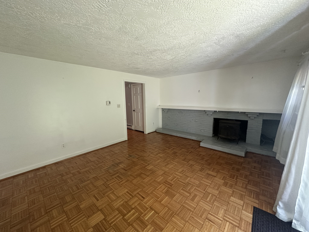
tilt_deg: -8.0
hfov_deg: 102.1
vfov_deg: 85.7
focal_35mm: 14
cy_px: 116
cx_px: 154
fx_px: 125
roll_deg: +1.1
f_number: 2.2
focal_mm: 2.22
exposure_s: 1/60
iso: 400
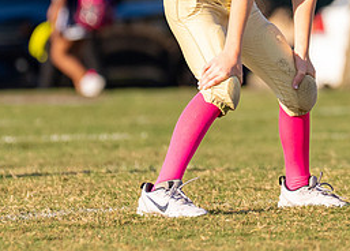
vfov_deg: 1.5
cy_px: 2
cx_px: 267
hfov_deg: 2.1
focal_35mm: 983
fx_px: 9779
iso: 200
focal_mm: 200
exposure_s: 1/2500
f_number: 2.8
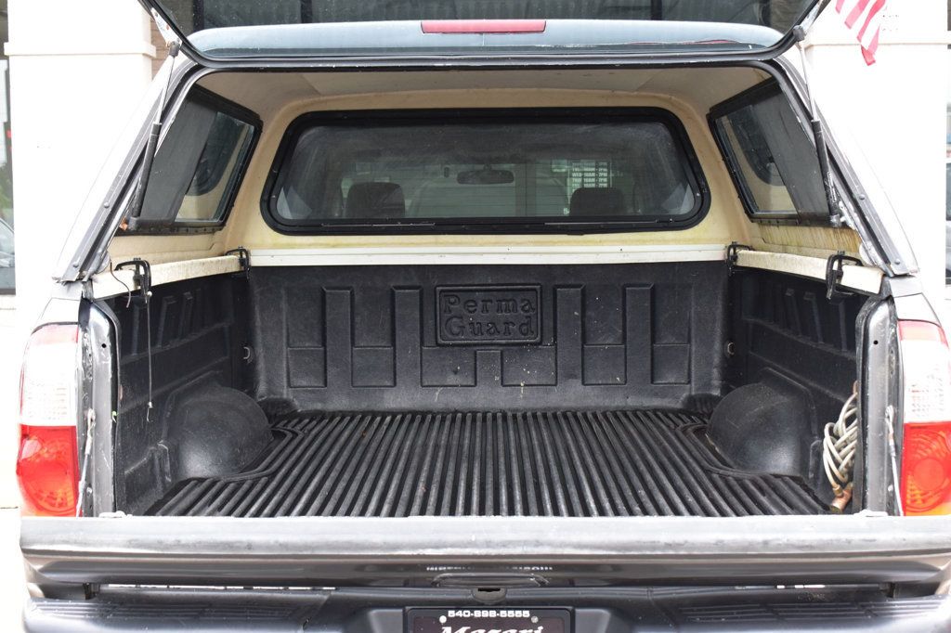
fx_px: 1505
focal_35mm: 57
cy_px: 316
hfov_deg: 35.1
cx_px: 476
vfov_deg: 23.8
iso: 400
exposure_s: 1/50
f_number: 8
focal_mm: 38
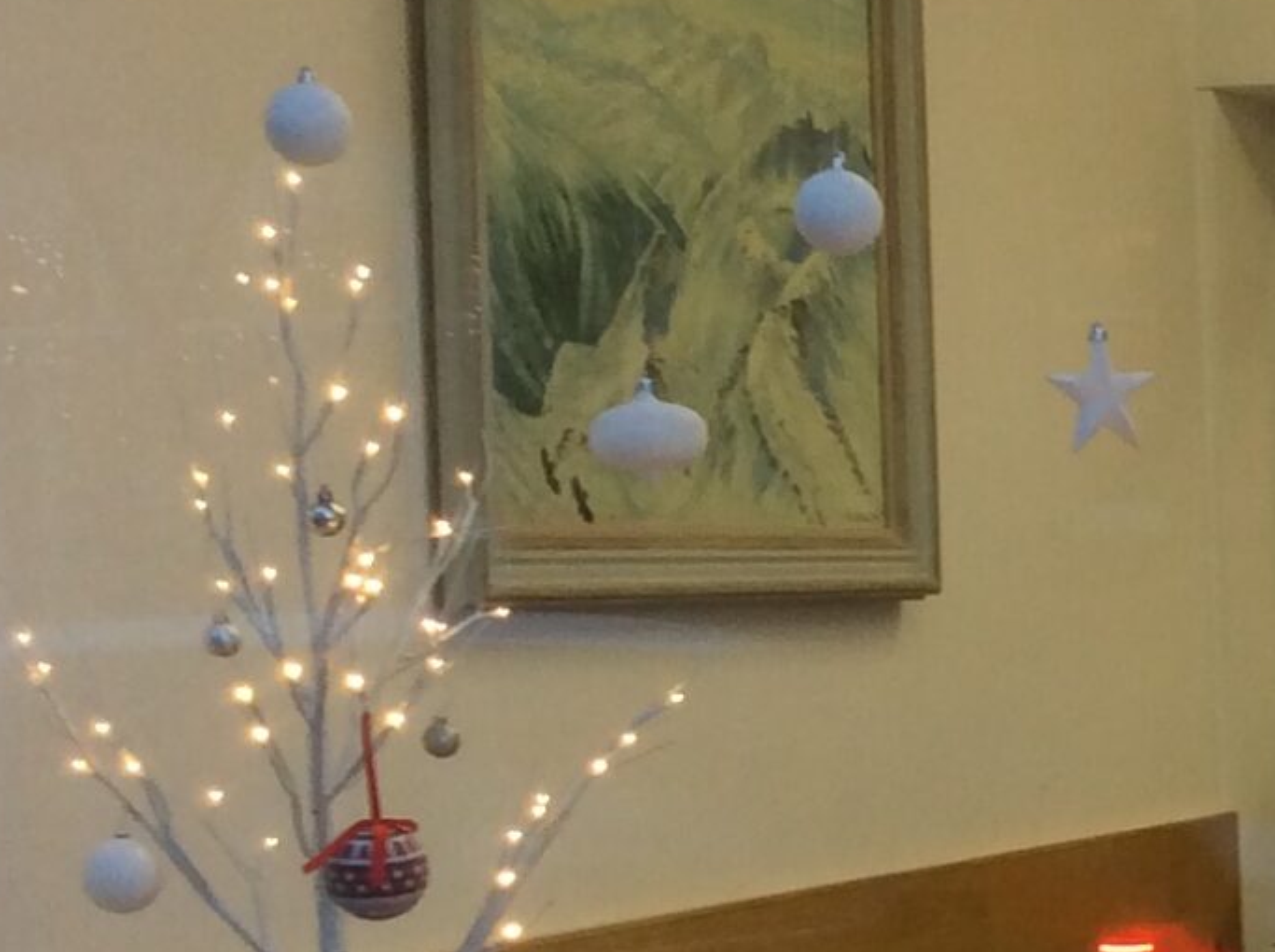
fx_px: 4413
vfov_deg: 12.2
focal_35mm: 120
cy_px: 831
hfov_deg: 15.3
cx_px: 1887
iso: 50
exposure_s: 1/25
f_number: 2.4
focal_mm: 3.3
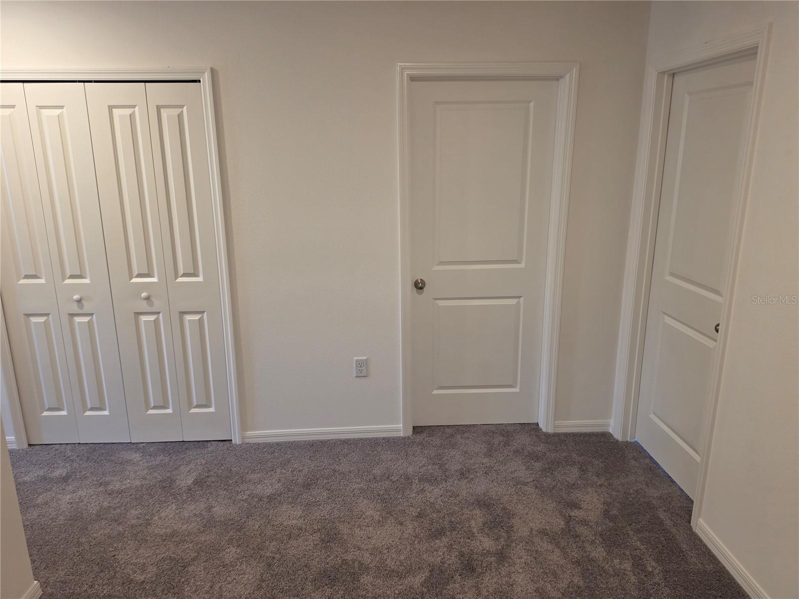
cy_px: 300
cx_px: 400
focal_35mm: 23
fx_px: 531
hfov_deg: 73.9
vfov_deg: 58.9
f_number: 1.4
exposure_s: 1/120
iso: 200
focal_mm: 6.5
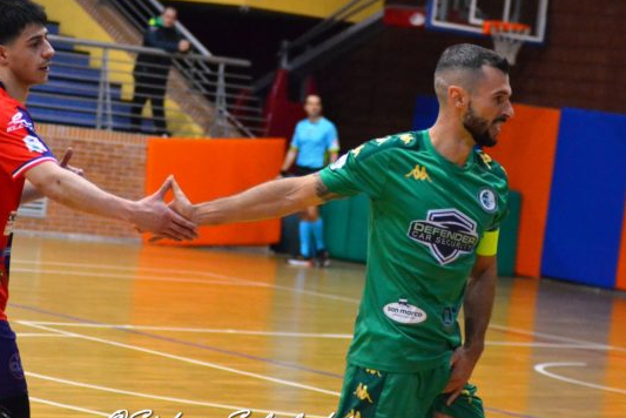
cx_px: 262
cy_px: 173
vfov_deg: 10.0
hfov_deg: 15.0
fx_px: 2383
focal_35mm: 137
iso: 3200
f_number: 4
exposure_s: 1/250
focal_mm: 70
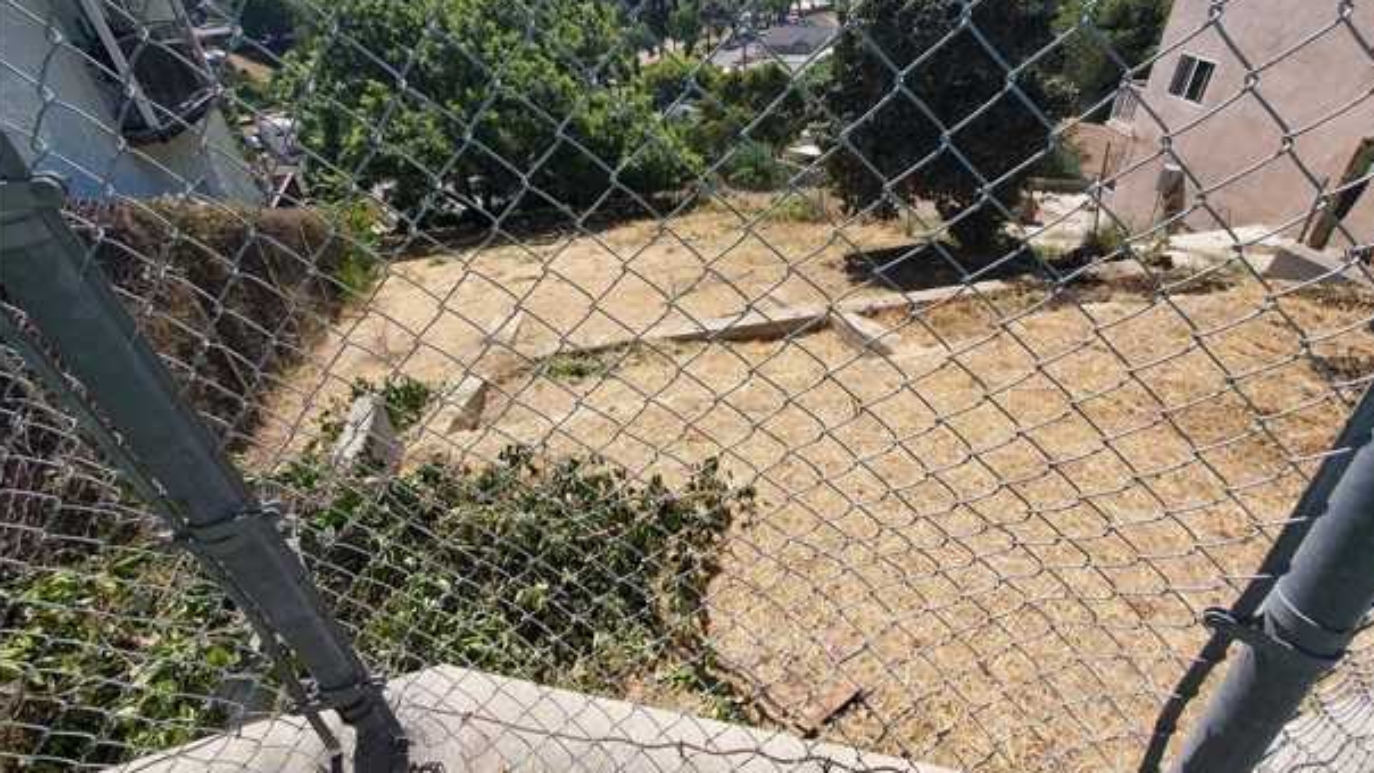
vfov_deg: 69.3
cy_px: 282
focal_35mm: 15
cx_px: 717
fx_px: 547
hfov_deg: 102.9
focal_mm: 1.8
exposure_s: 1/904
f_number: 2.2
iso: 50
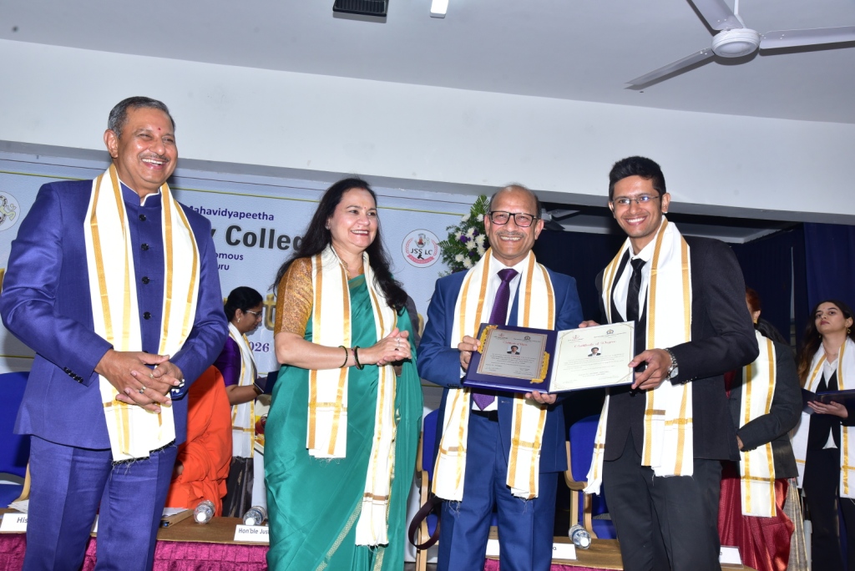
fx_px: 903
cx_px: 428
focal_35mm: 38
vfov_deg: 35.1
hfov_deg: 50.7
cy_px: 286
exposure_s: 1/160
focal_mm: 38
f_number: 8
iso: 800
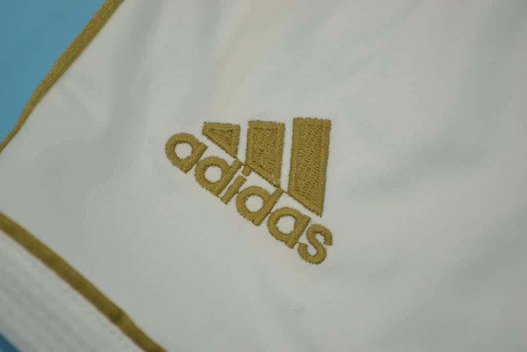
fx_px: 1208
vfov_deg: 16.6
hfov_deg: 24.6
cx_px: 264
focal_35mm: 82
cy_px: 176
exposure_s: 1/100
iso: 200
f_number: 5.6
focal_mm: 55
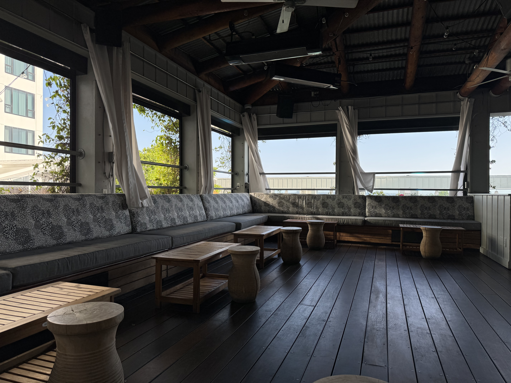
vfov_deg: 56.8
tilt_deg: -0.4
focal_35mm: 24
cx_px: 256
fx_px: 354
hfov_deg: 71.6
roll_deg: -0.2
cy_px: 192
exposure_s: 1/1238
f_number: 1.78
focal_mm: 6.76
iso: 80
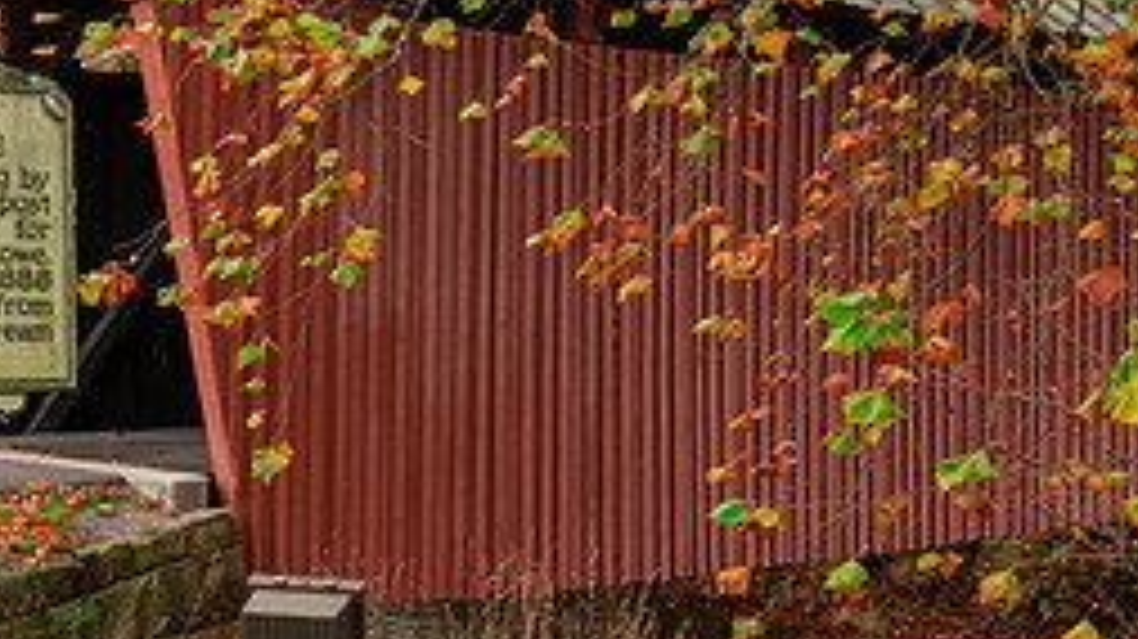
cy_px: 200
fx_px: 2171
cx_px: 540
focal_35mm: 72
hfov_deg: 29.4
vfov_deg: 16.7
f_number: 16
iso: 100
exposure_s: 1/8
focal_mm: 30
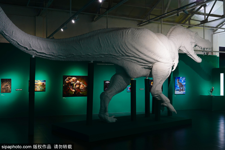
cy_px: 75
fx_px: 250
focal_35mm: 40
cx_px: 112
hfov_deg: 48.5
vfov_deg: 33.4
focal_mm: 40
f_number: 5.6
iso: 1250
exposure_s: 1/40
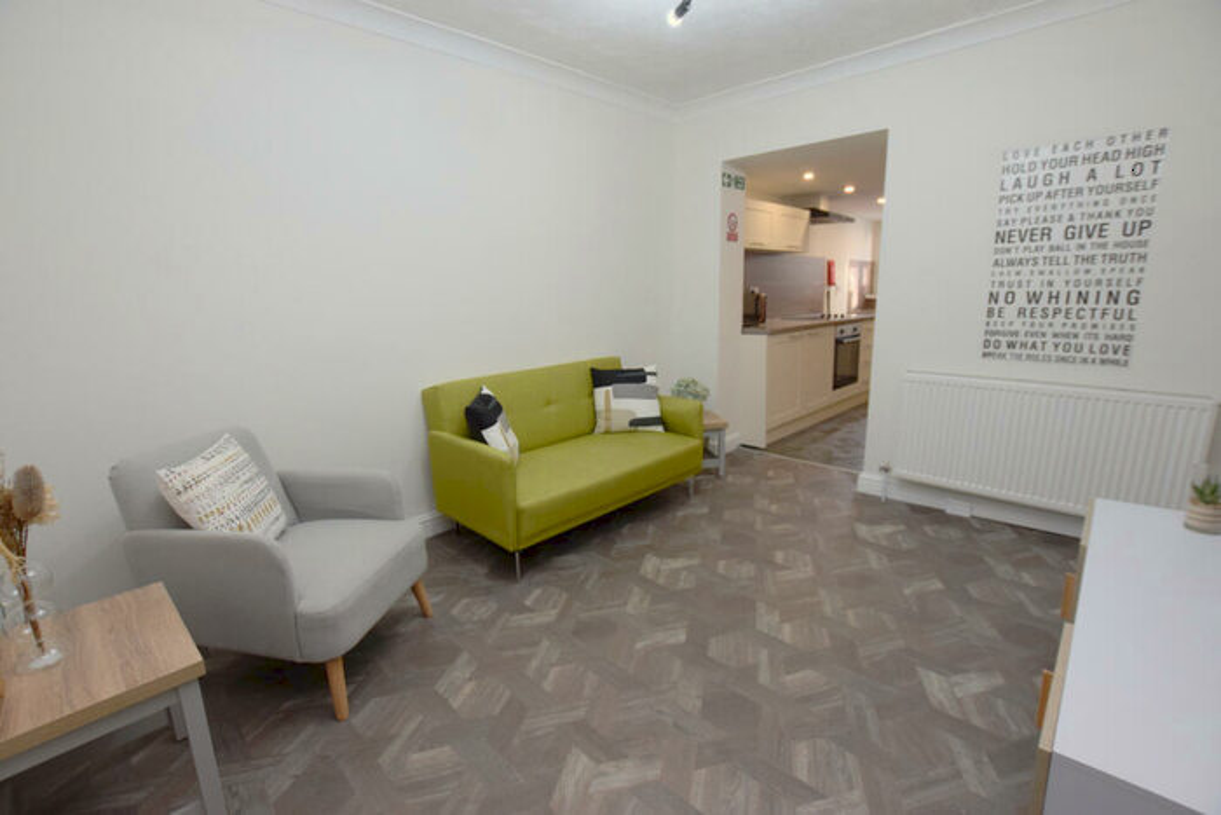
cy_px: 408
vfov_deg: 77.4
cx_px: 610
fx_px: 509
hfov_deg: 100.4
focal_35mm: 15
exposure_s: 1/100
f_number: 5
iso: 800
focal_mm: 10
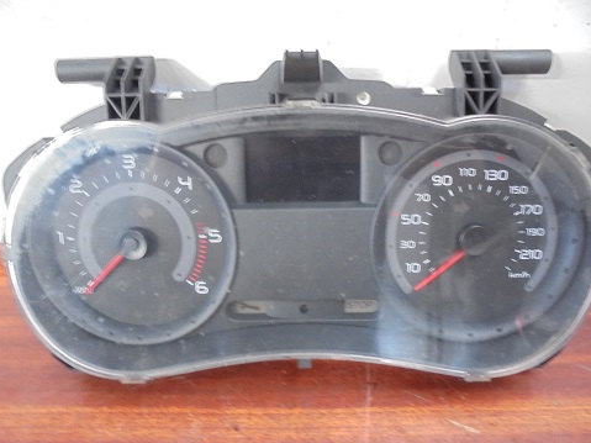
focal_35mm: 28
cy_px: 238
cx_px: 299
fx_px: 478
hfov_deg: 63.5
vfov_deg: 49.7
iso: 400
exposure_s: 1/8
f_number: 3.5
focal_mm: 4.6
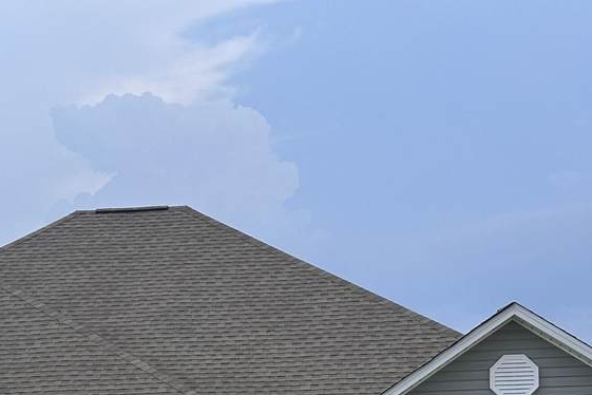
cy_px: 482
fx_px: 1875
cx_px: 49
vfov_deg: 11.8
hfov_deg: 17.7
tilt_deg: +0.8
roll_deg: +1.1
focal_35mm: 114
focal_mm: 6.86
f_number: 1.78
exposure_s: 1/3731
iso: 64
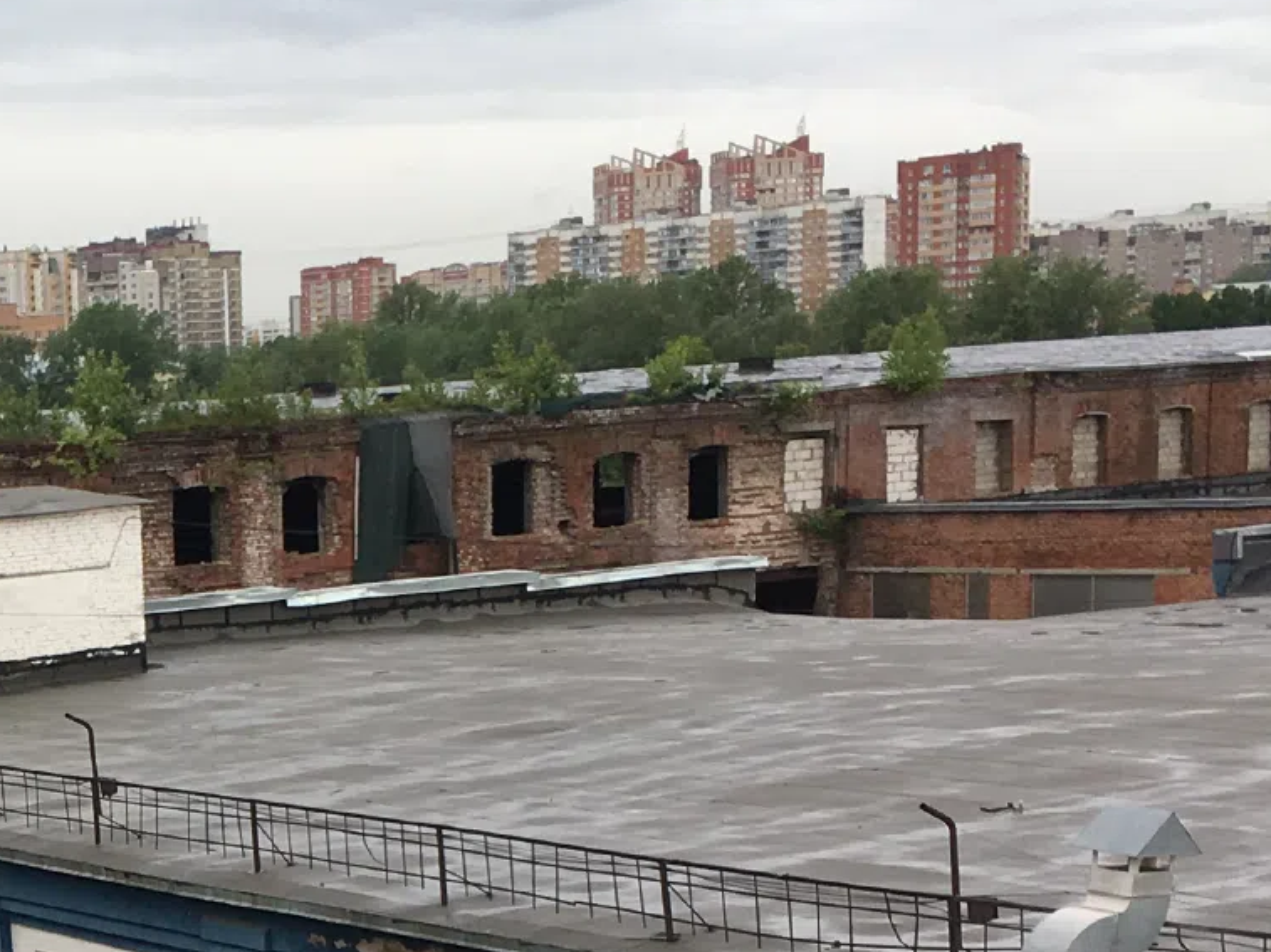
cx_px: -252
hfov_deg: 20.0
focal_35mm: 92
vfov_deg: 15.5
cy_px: 1096
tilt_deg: -9.9
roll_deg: +1.5
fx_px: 3376
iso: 25
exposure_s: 1/541
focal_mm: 4.15
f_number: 2.2
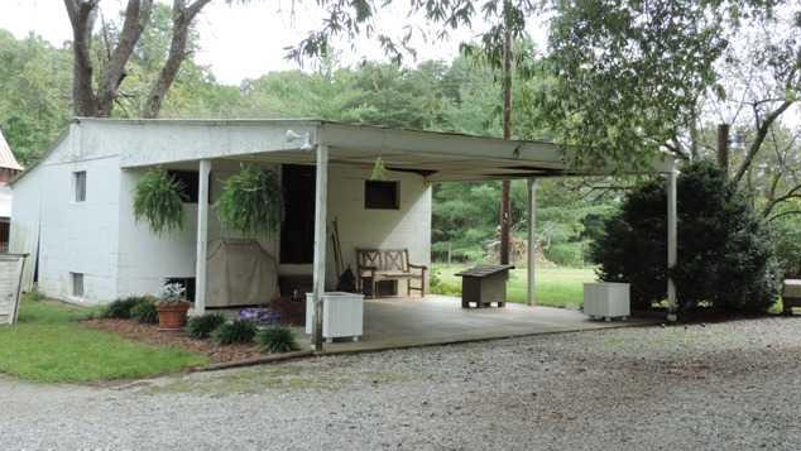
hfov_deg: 46.4
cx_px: 402
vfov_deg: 27.0
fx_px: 935
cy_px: 171
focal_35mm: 44
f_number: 3.3
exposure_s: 1/100
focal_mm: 7.1
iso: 80
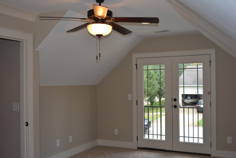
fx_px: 256
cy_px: 79
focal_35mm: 39
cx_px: 118
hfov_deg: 49.6
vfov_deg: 34.2
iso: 280
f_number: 4.2
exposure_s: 1/125
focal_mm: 26
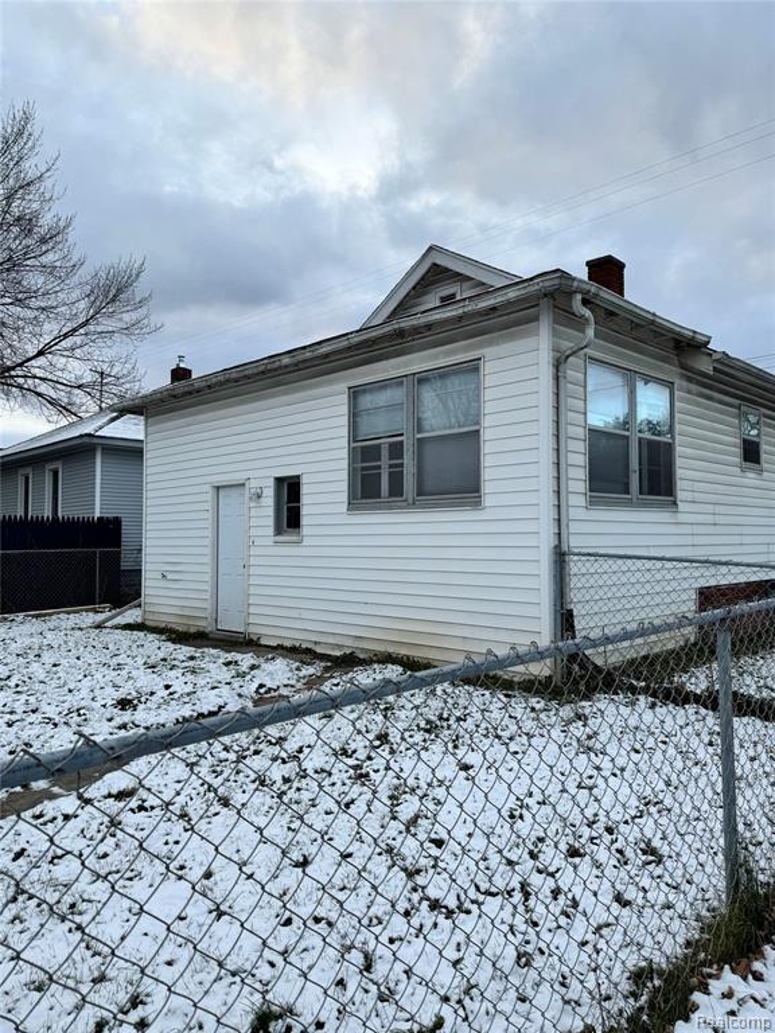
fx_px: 716
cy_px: 516
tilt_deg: +2.6
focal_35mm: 24
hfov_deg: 56.8
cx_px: 388
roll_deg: +0.2
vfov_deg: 71.6
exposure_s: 1/715
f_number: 1.78
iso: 80
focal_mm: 6.86
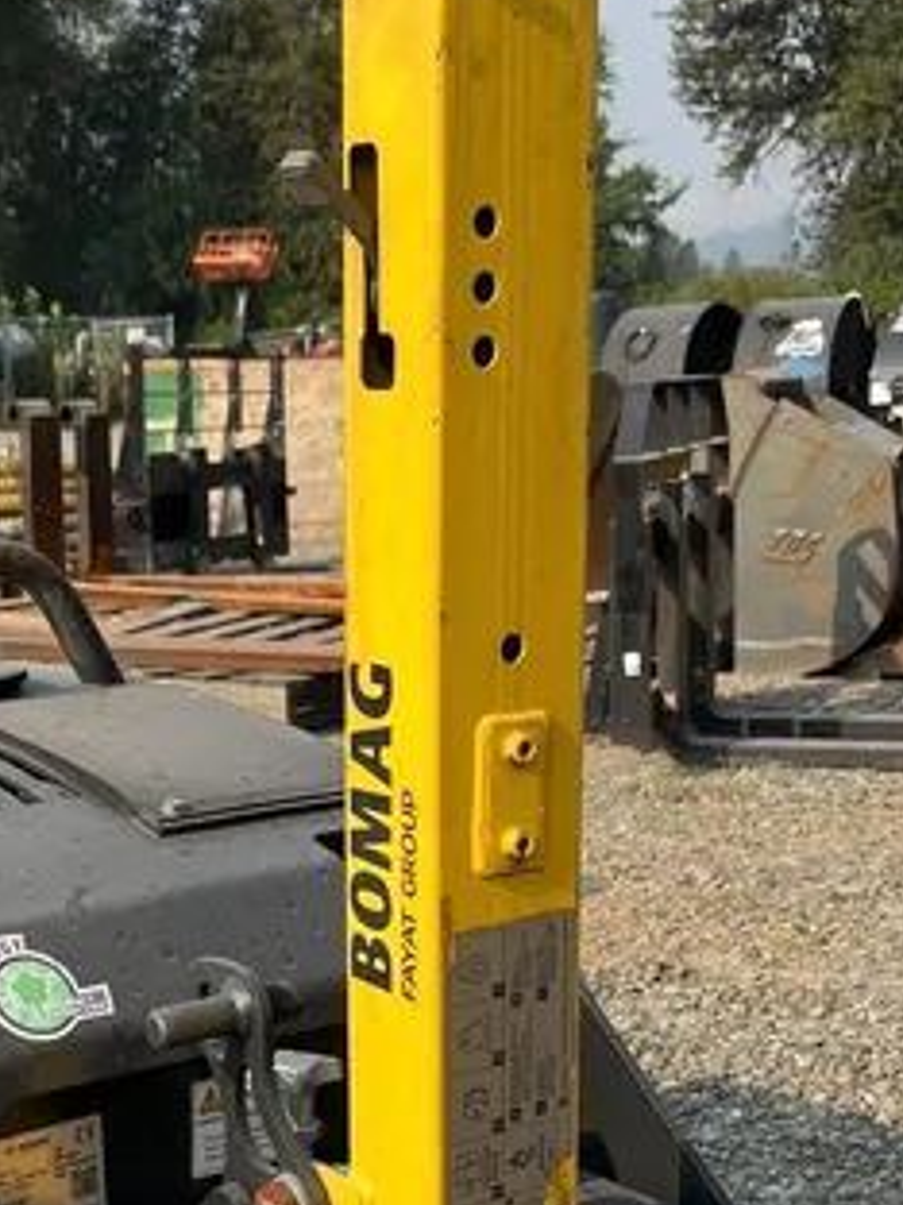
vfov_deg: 31.6
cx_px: 62
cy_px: 740
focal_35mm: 61
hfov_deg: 23.3
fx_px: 2122
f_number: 1.6
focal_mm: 5.1
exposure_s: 1/2410
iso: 50
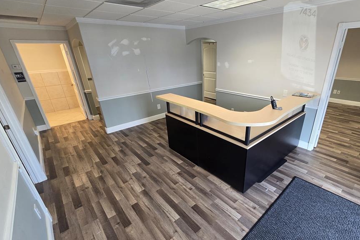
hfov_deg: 96.2
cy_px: 134
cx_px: 204
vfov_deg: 73.5
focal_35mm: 16
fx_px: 160
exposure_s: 1/60
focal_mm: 2.2
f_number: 2.2
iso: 125
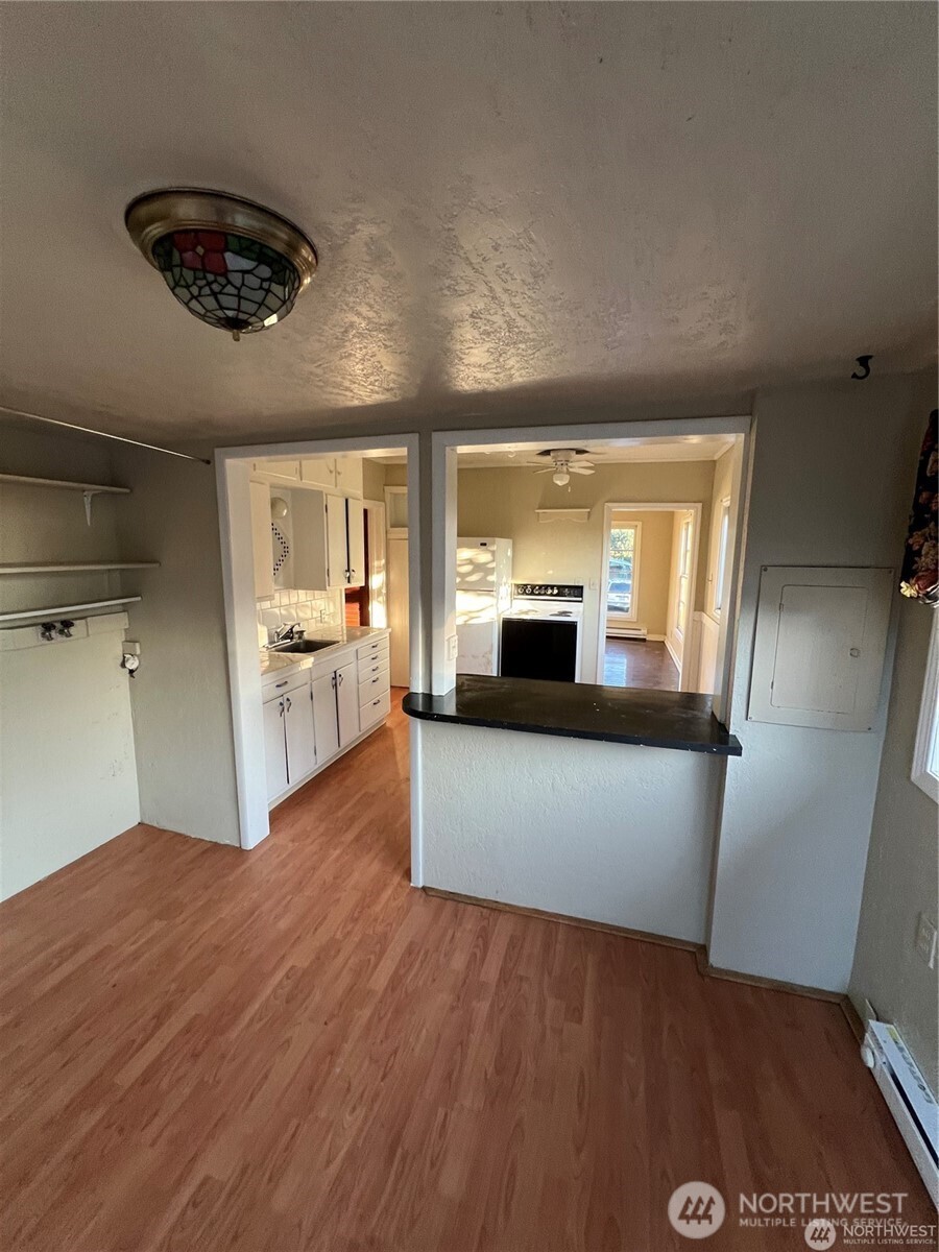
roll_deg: +1.6
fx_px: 470
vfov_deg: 106.2
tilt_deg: -6.6
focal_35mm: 13
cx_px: 470
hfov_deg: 89.9
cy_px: 626
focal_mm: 1.57
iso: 160
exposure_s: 1/99
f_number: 1.8
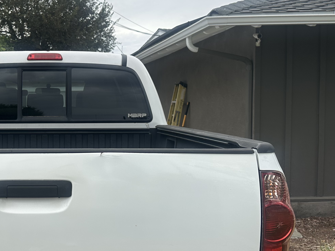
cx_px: 61
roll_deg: +0.3
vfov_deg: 29.7
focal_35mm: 49
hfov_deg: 37.3
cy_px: 136
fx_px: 474
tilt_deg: -3.5
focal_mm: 6.86
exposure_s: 1/2525
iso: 80
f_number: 1.78
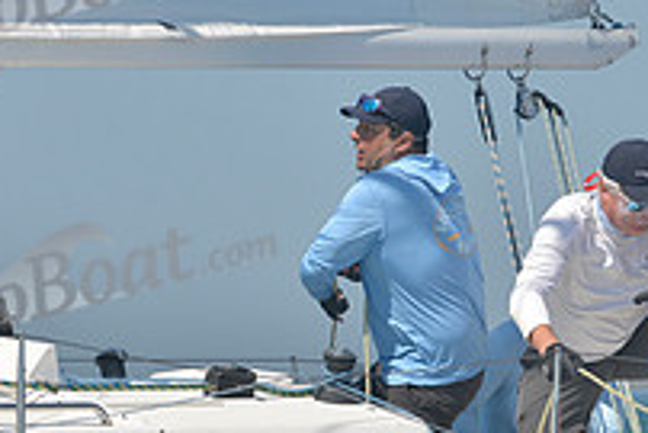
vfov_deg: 2.2
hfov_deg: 3.3
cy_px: 412
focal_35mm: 633
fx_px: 11402
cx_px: 446
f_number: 8
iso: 280
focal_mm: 220
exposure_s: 1/1000
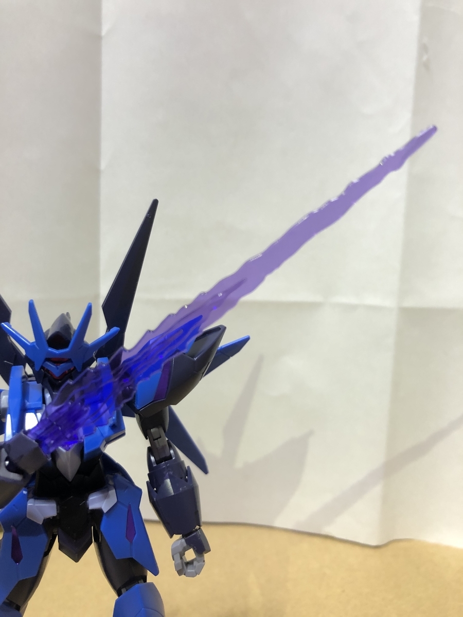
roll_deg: -2.4
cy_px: 308
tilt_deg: -8.6
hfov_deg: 49.7
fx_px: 499
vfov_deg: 63.4
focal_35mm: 28
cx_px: 232
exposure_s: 1/15
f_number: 1.8
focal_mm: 3.99
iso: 80
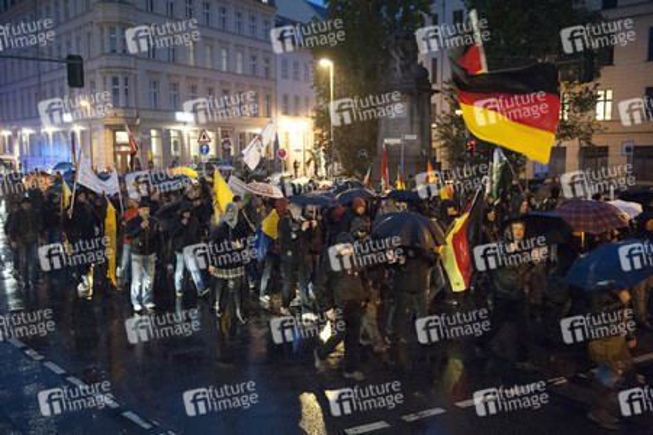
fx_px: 617
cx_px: 326
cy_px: 218
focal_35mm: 34
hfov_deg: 55.8
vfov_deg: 38.9
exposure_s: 1/40
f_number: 2.8
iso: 4000
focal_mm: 34
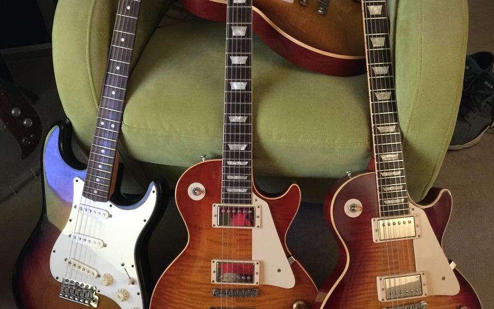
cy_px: 141
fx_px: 566
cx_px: 242
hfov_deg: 47.2
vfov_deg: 30.5
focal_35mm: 42
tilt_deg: -46.3
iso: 125
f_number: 2.2
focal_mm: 4.15
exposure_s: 1/4
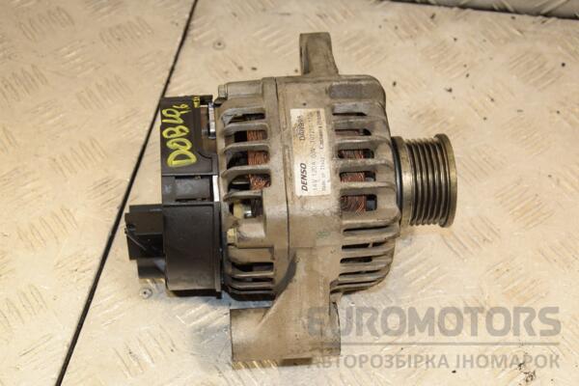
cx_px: 290
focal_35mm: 68
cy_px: 193
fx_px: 1086
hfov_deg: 29.9
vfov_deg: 20.2
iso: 800
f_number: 7.1
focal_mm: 45
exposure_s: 1/200
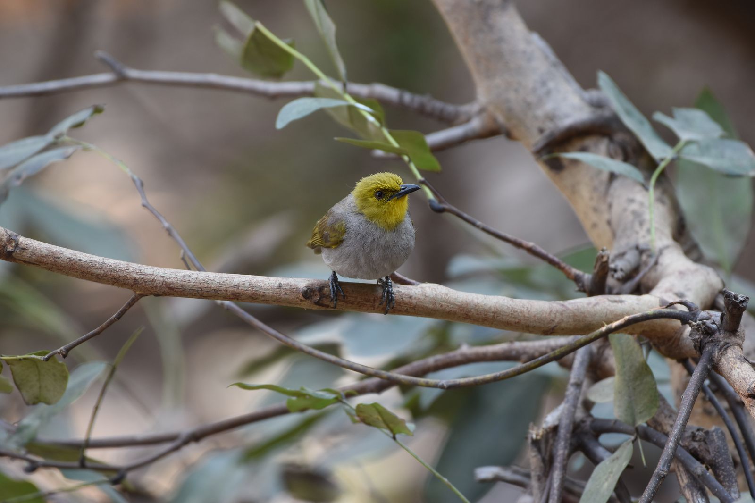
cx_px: 378
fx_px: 15725
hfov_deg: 2.8
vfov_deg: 1.8
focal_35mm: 750
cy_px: 252
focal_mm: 500
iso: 320
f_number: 5.6
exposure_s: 1/125
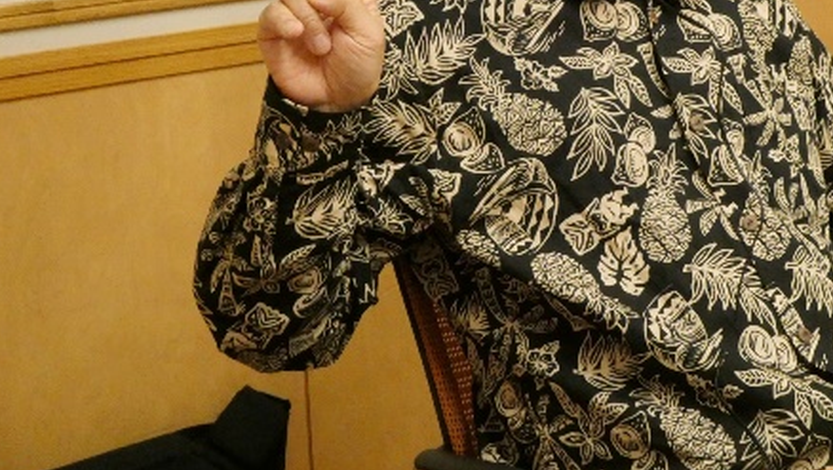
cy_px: 59
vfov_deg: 17.1
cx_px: 578
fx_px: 1547
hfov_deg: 29.8
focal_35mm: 70
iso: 800
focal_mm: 7.8
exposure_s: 1/80
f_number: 3.9
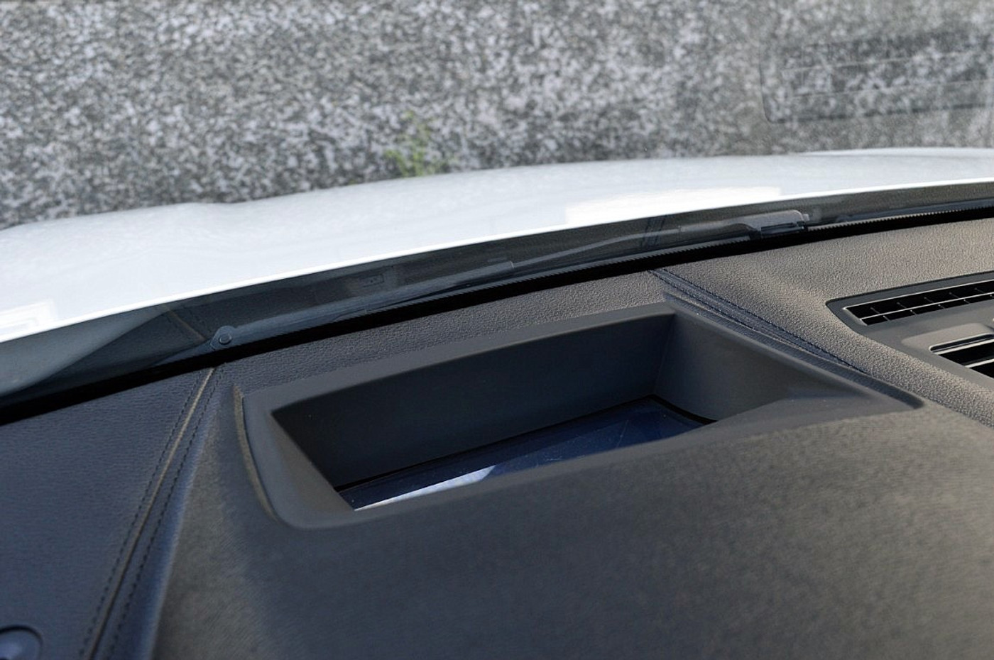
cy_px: 330
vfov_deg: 36.8
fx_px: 993
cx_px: 497
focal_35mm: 36
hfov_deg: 53.2
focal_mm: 24
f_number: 8
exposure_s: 1/60
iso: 560
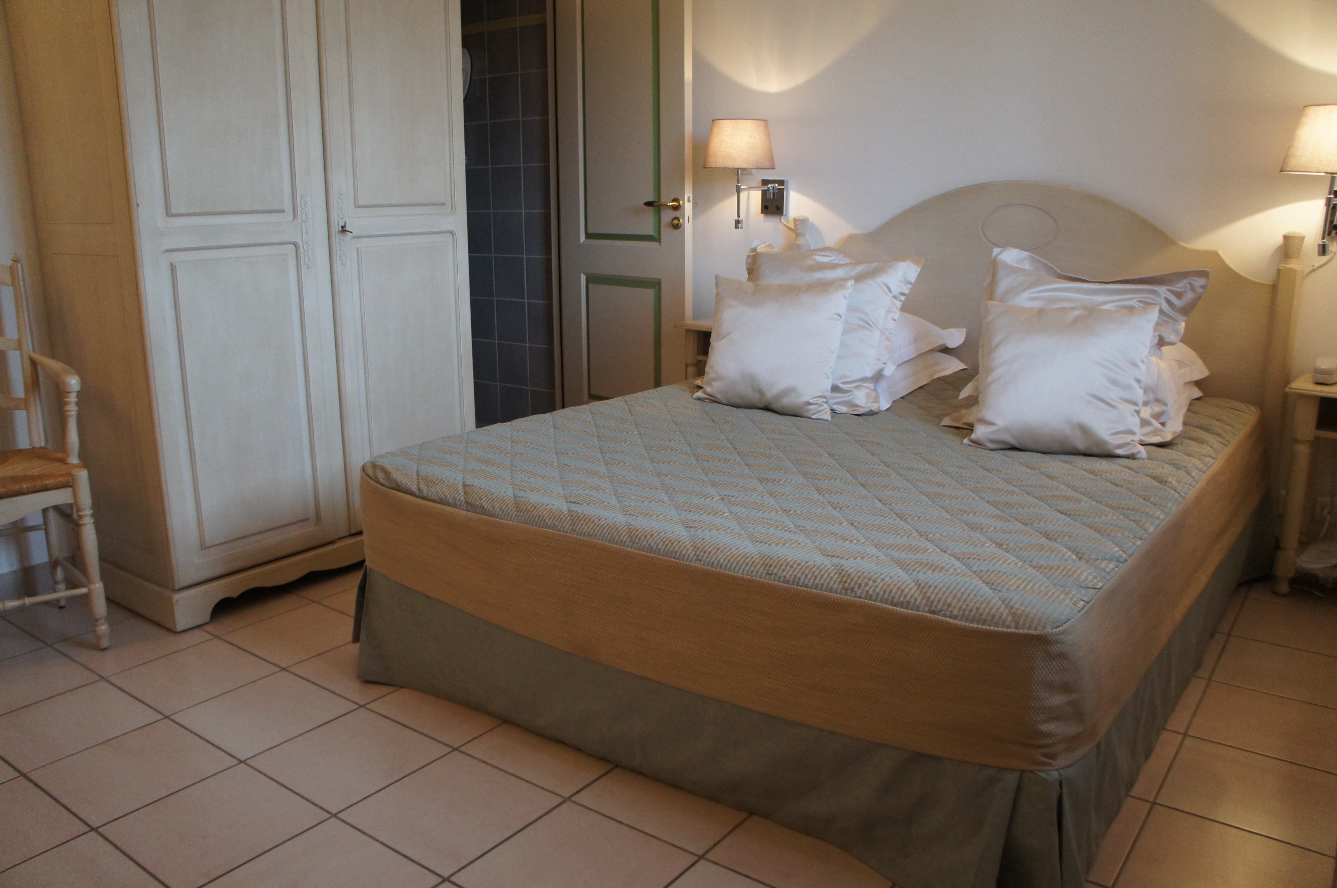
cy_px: 444
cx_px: 668
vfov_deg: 47.8
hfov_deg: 67.4
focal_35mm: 27
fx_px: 1002
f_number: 3.5
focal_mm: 18
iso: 1600
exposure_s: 1/80
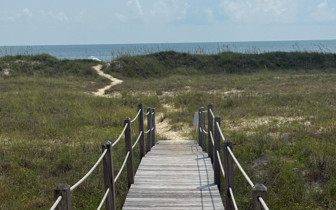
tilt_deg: -2.5
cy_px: 73
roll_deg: +1.1
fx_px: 623
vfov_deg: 19.1
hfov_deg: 30.2
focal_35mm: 68
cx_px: 168
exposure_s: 1/11364
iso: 64
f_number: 1.78
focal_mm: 6.76
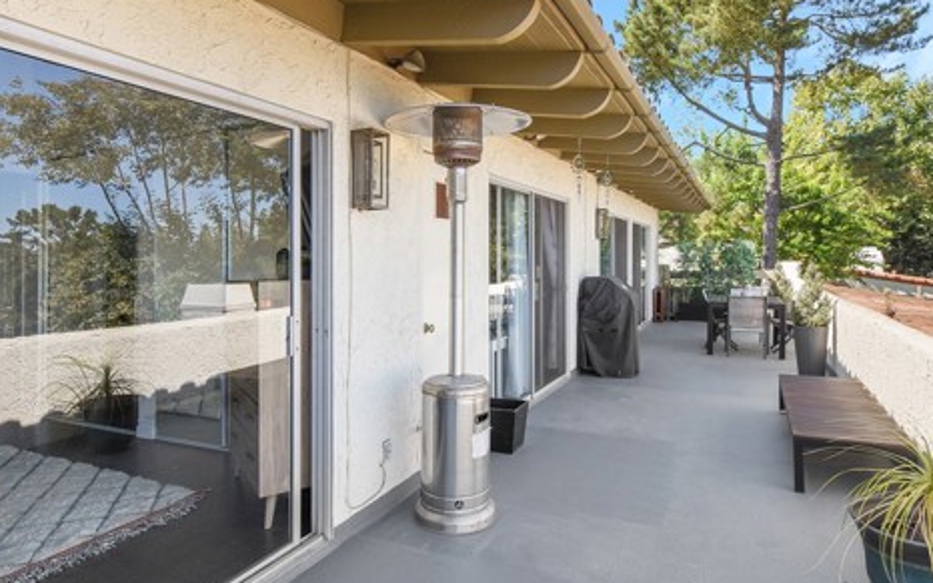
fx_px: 534
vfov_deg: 57.0
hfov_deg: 81.9
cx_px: 408
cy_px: 252
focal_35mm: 21
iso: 250
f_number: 14
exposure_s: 1/15
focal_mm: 10
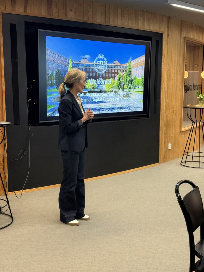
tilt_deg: -8.9
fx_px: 377
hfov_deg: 30.3
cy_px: 136
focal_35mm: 48
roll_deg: -0.2
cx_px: 102
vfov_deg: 39.7
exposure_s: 1/40
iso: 250
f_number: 1.78
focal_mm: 6.76
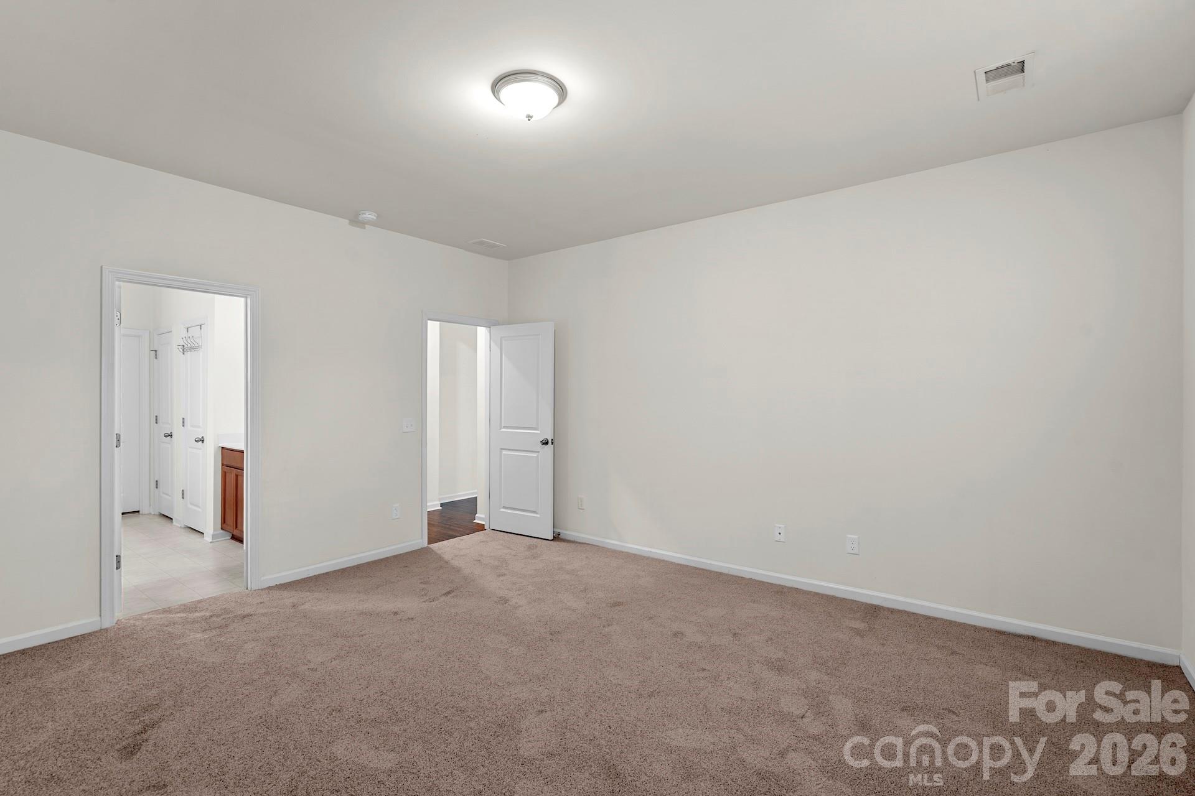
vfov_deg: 73.7
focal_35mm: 16
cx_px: 598
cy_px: 398
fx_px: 531
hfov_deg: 96.7
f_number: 7.1
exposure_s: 4
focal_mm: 16
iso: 100
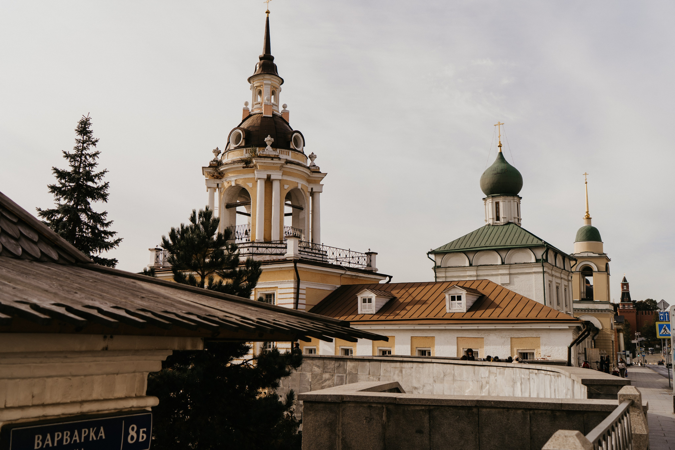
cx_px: 338
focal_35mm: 35
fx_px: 656
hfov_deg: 54.4
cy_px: 225
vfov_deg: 37.9
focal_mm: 35
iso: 100
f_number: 4
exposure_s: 1/500
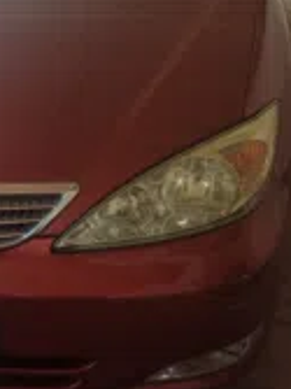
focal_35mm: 60
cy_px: 154
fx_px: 673
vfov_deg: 32.1
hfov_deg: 23.2
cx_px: -9
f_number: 1.8
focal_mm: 4.65
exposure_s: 1/170
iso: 50
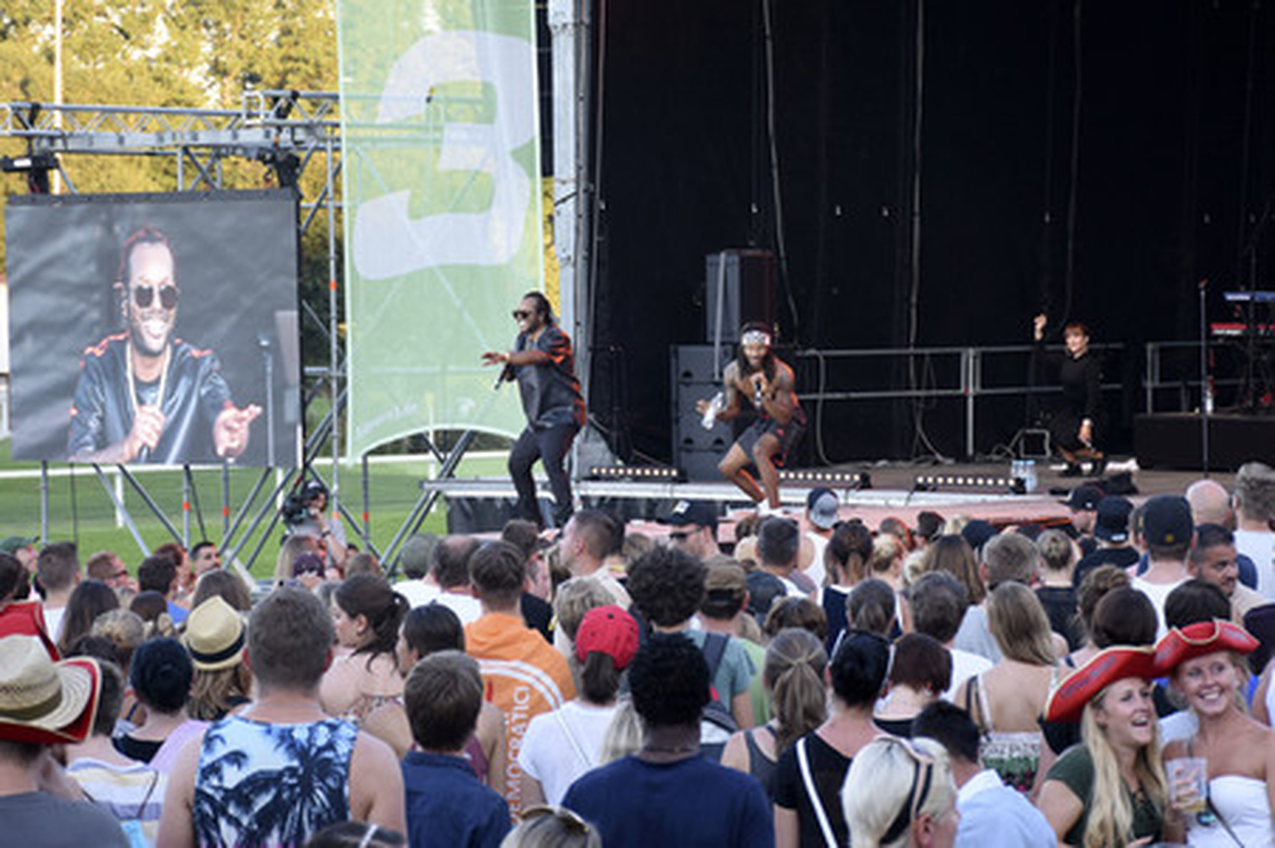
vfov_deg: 13.0
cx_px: 638
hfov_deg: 19.5
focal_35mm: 105
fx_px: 3716
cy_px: 424
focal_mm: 70
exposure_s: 1/100
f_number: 5.6
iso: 400
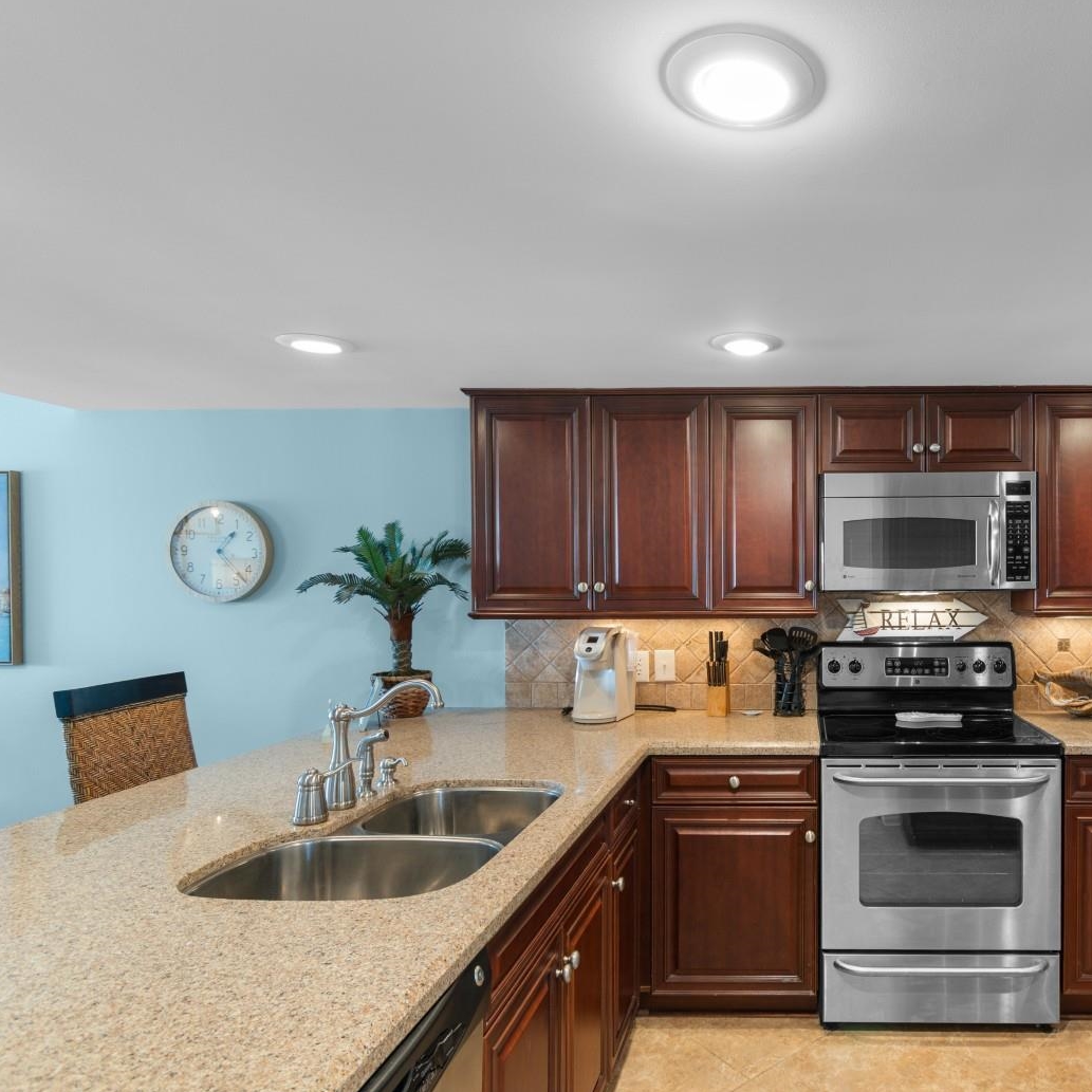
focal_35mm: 20
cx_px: 786
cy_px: 559
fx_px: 714
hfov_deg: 70.9
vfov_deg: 74.8
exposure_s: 1/5
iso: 100
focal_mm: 10
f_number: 4.5
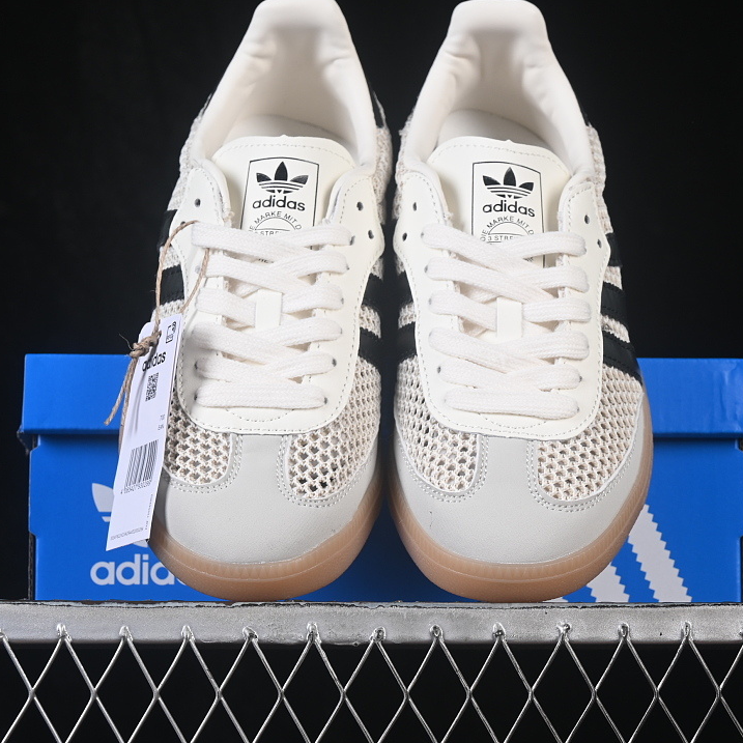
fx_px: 2331
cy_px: 371
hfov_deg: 18.1
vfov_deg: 18.1
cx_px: 384
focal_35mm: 96
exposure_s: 1/80
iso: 160
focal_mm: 50
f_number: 8
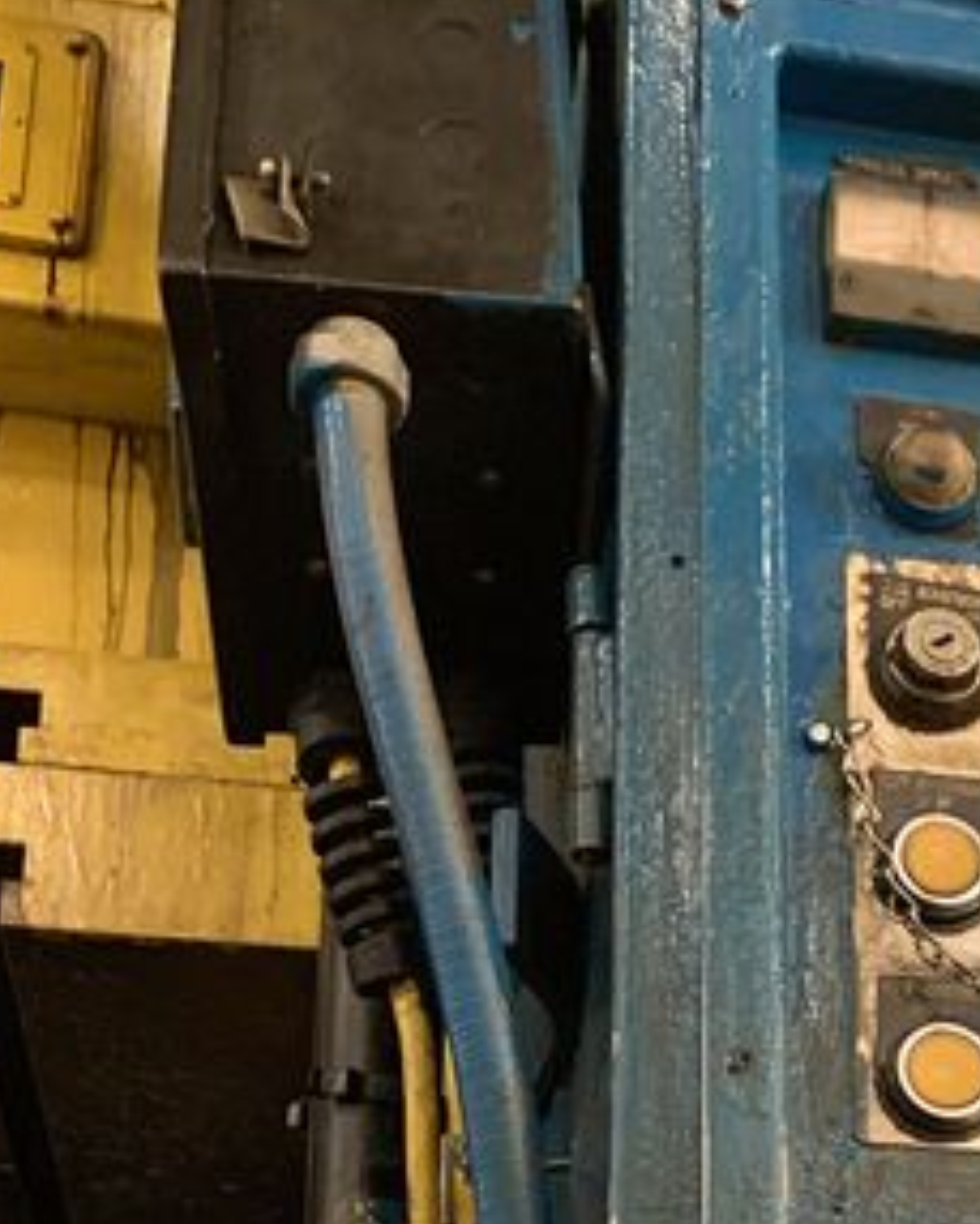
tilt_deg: +17.7
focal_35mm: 71
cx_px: 1224
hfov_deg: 20.0
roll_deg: +3.1
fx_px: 2573
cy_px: 1267
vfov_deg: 25.3
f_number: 1.8
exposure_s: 1/41
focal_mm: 4.25
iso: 400
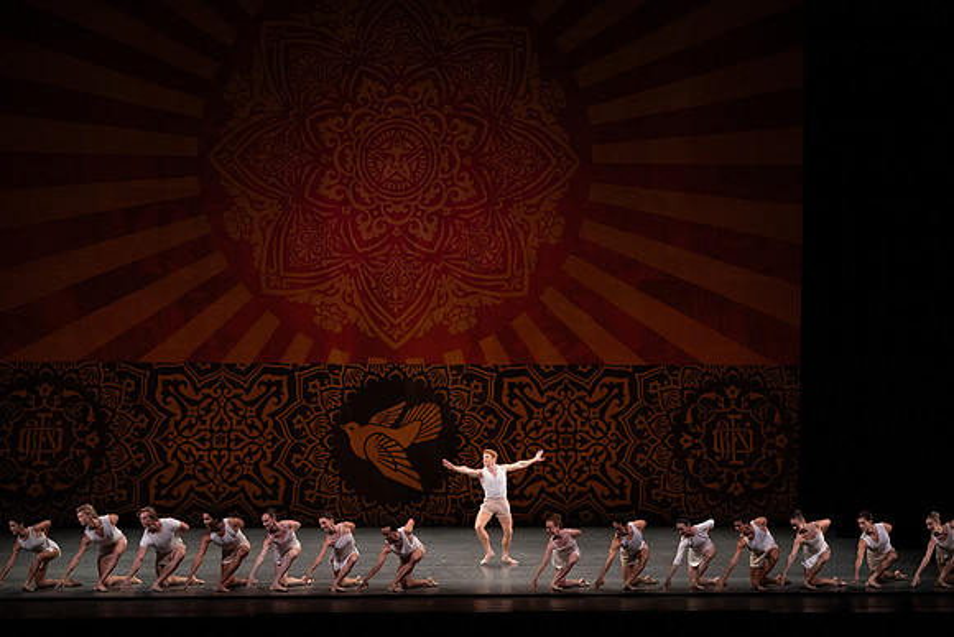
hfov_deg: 20.4
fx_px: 2650
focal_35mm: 100
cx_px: 477
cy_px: 318
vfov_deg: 13.7
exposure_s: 1/400
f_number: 10
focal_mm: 100
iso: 5000
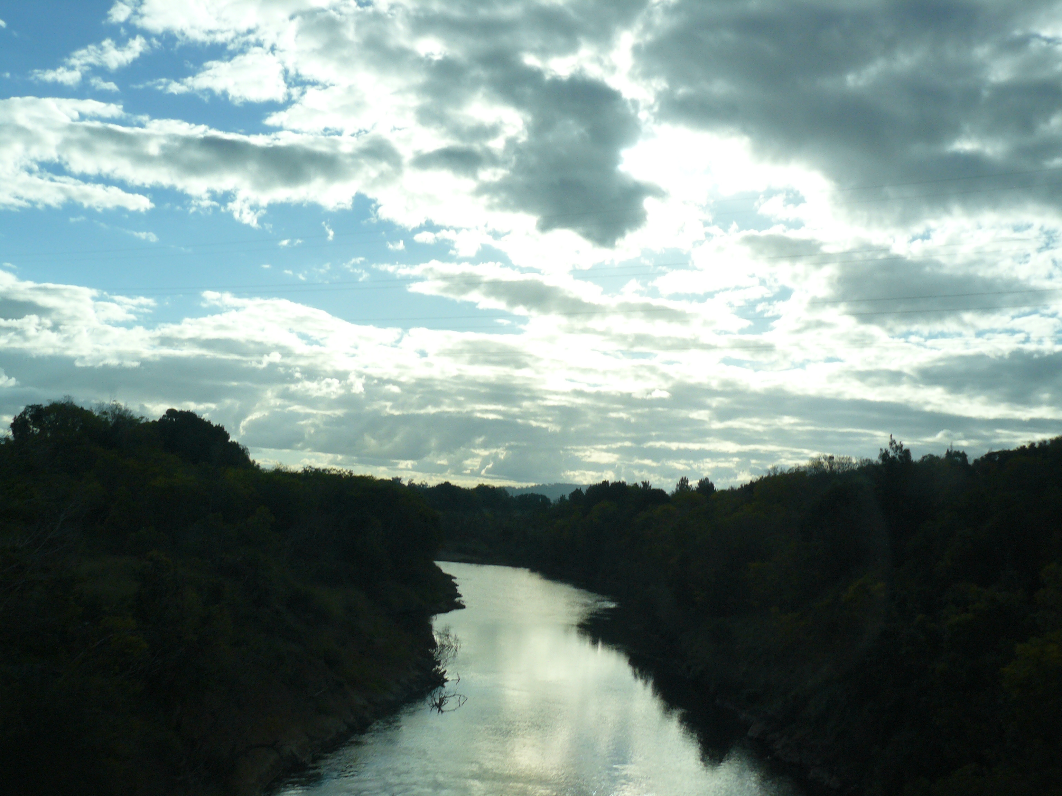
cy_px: 398
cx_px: 531
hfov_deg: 51.4
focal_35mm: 36
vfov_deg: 39.7
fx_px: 1104
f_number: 5.6
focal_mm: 6
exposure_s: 1/200
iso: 100
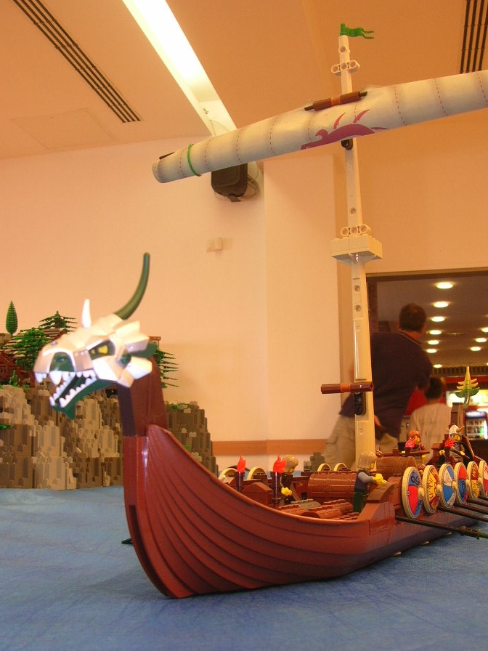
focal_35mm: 40
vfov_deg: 46.8
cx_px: 251
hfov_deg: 36.0
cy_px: 341
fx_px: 752
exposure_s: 1/9.1
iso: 50
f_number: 2.8
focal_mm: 5.8
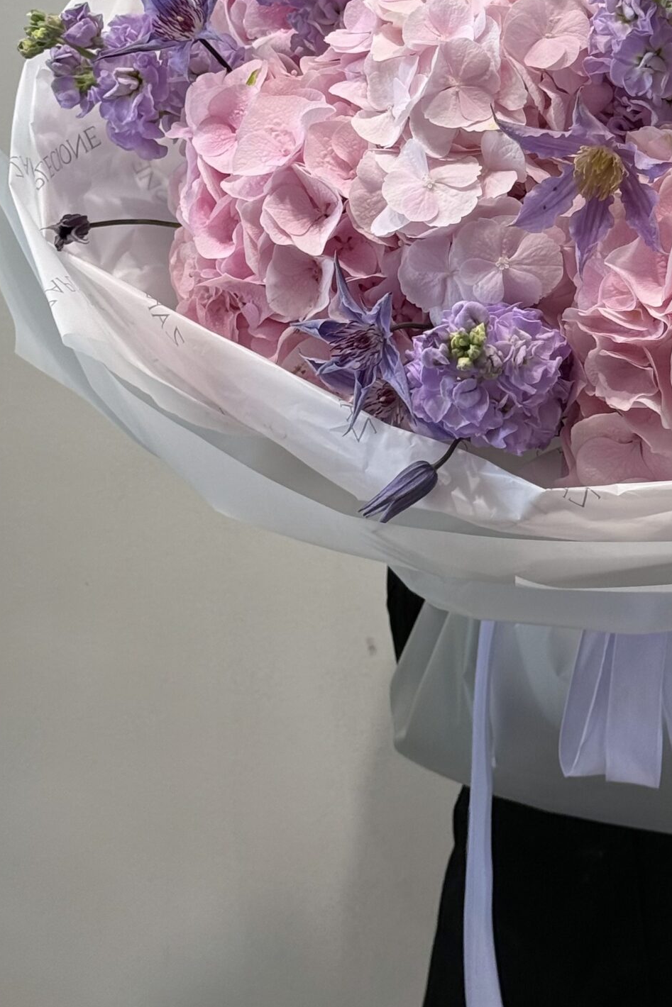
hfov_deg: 15.0
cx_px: 615
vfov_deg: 22.4
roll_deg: +0.5
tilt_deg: -6.0
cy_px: 240
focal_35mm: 90
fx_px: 2519
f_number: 1.78
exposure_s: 1/121
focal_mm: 6.76
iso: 64
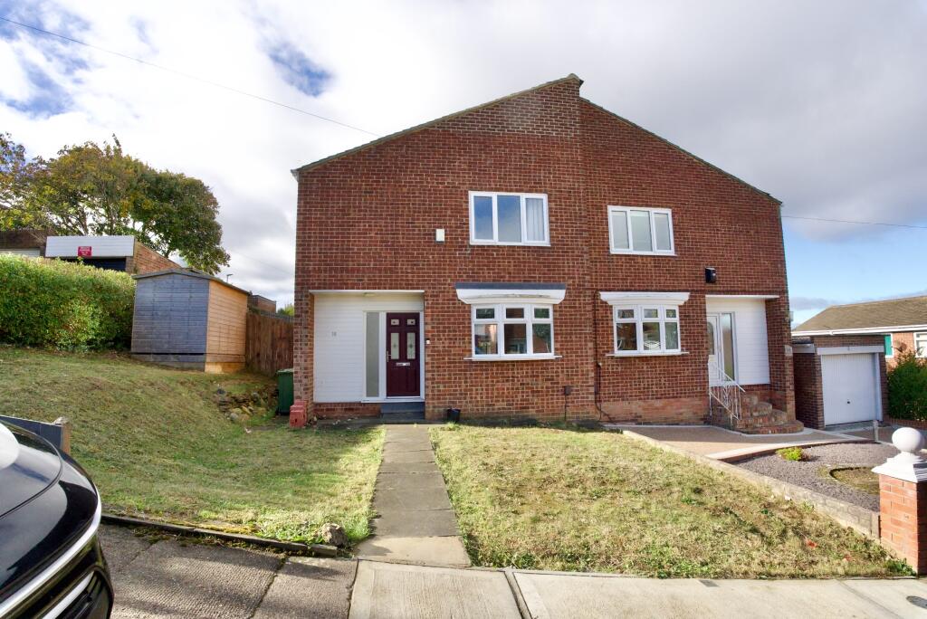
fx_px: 425
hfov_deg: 94.9
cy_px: 310
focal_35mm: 16
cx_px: 464
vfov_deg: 72.1
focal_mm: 16.5
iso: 4000
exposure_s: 1/4000
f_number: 11
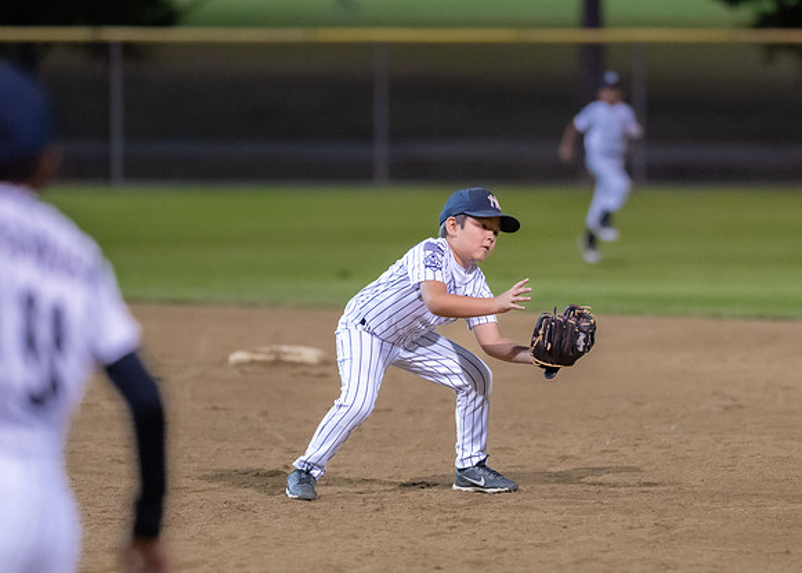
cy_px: 234
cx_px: 466
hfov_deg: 7.3
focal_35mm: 277
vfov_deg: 5.2
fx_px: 6299
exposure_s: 1/1000
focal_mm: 135
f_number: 1.8
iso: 2500
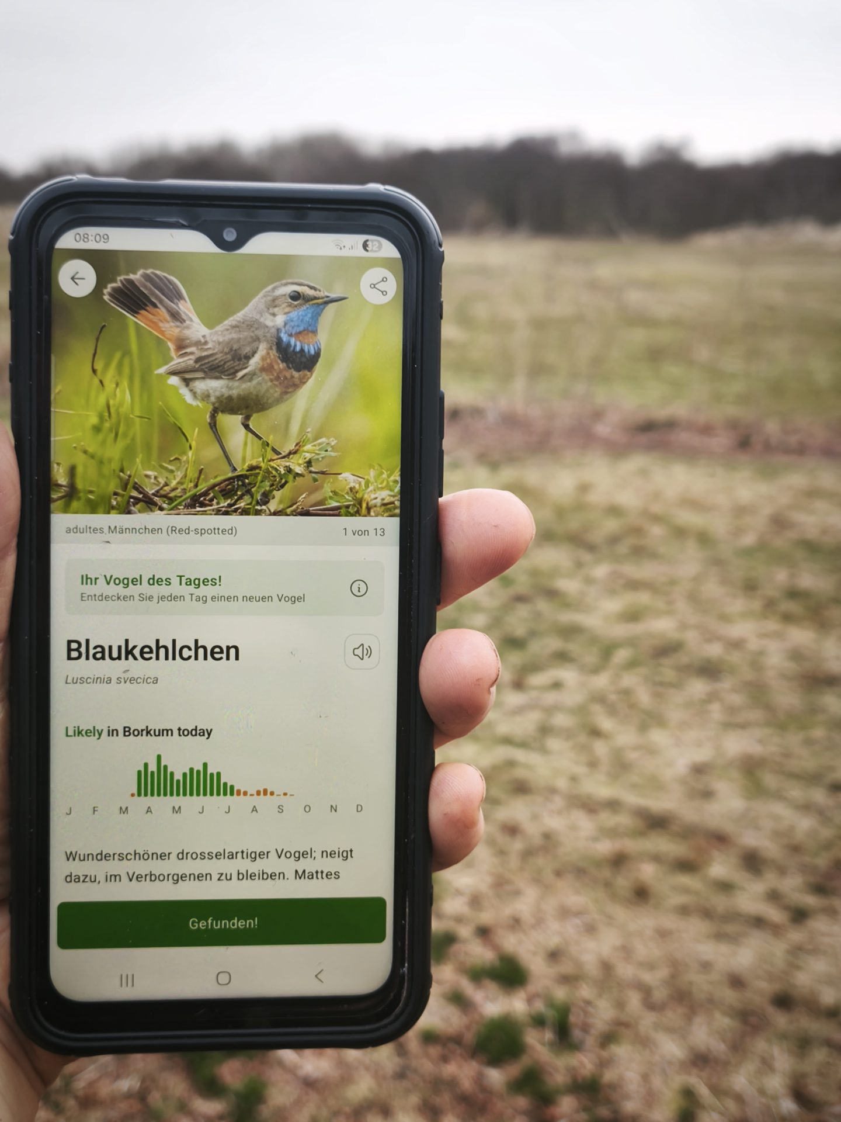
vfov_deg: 38.2
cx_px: 420
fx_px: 1620
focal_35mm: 50
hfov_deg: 29.1
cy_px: 561
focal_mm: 5.35
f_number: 1.7
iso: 160
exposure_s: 1/100
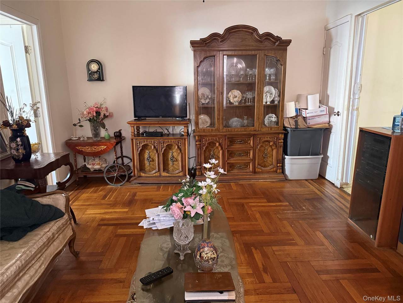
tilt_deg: -12.5
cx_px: 202
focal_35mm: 24
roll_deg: +0.8
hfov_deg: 71.6
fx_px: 279
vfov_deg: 56.8
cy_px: 152
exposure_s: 1/40
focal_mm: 6.76
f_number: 1.78
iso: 800
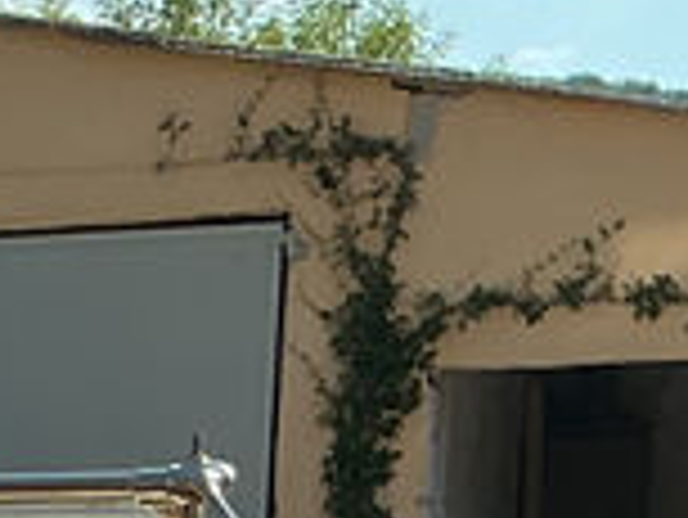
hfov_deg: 9.1
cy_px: 1640
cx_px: -1030
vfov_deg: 6.8
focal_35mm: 194
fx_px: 3859
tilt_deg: -16.6
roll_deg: +1.3
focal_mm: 3
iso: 25
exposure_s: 1/1195
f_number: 1.8
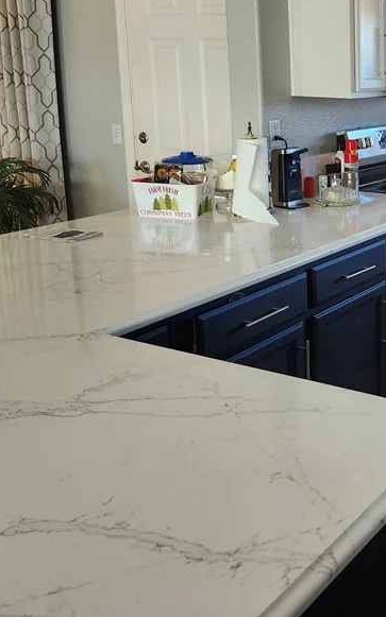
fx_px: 724
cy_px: 232
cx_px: 414
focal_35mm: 43
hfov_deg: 27.6
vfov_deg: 45.8
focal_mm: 5.54
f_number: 1.8
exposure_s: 1/120
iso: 200
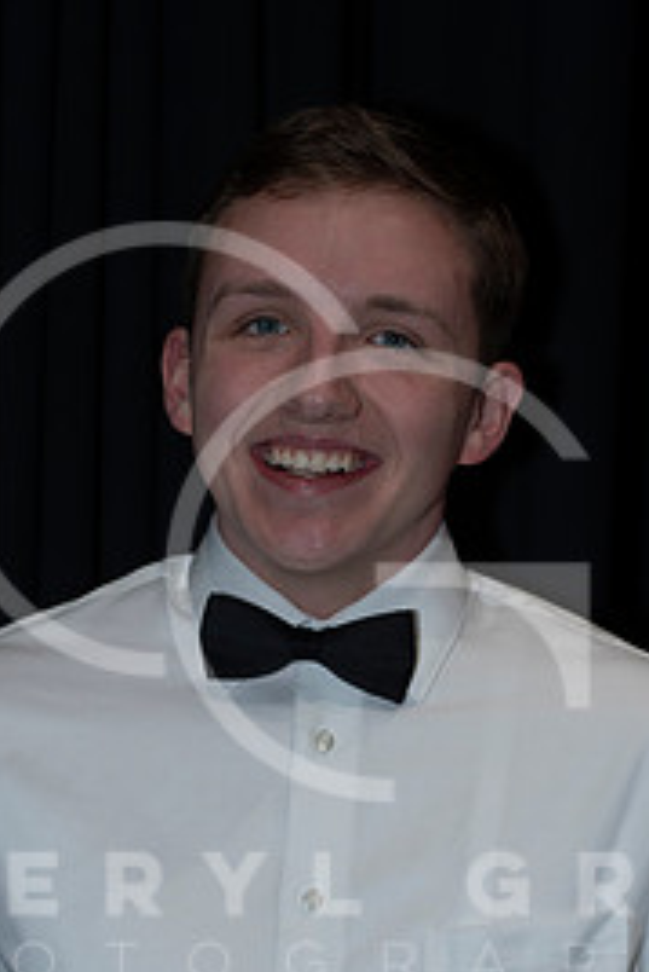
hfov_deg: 10.9
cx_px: 330
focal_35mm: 126
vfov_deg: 16.2
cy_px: 609
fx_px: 3403
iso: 250
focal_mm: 50
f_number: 2.8
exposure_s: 1/400
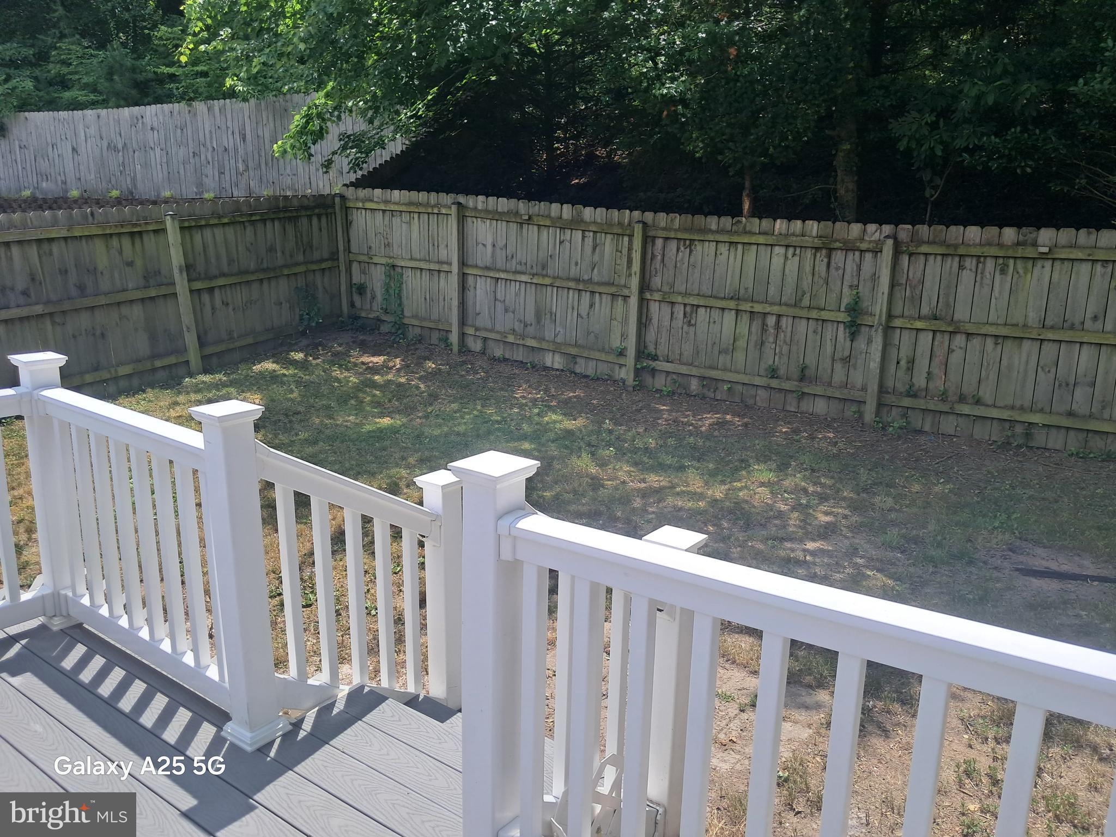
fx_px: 870
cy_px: 418
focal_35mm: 27
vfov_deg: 51.4
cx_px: 558
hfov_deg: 65.3
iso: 50
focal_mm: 4
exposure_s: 1/708
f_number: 1.8
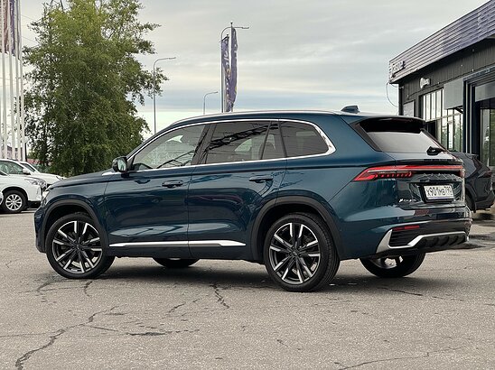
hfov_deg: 25.4
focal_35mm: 77
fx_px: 1100
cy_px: 185
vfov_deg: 19.1
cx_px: 248
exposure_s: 1/99
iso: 40
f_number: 2.8
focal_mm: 9
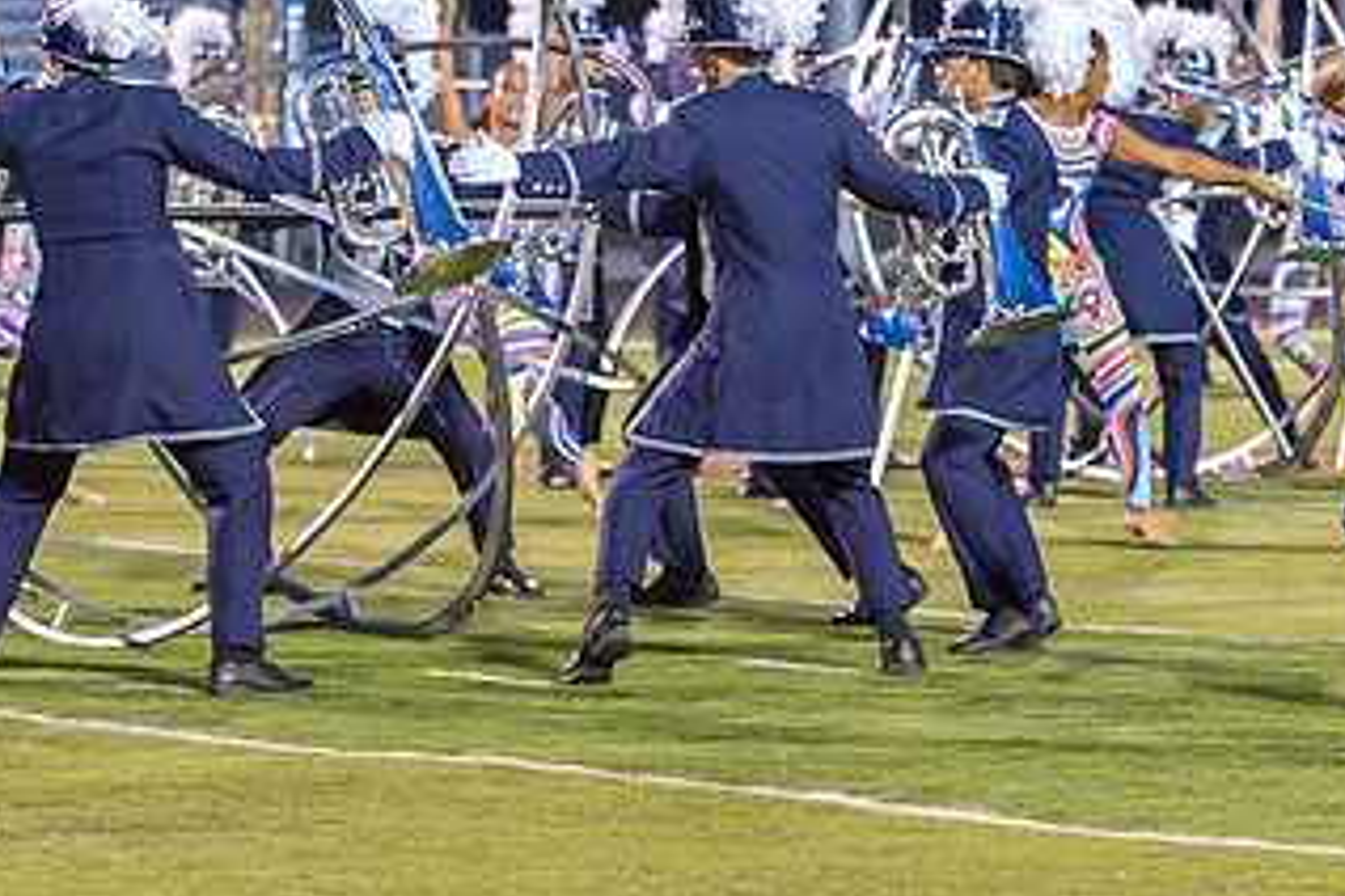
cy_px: 190
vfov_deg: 4.9
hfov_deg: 7.3
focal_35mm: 281
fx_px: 10498
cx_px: 437
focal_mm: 116
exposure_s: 1/250
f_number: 3.5
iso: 6400
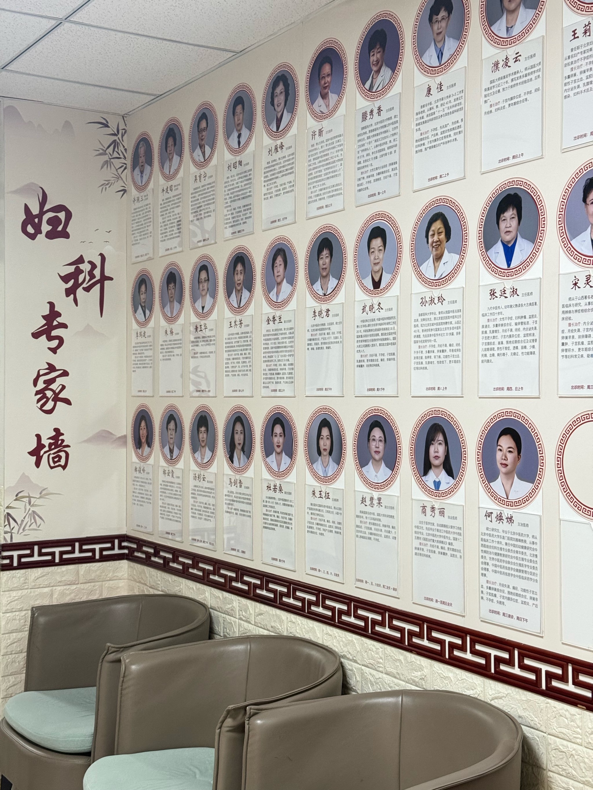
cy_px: 395
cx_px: 296
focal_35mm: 48
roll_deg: -1.0
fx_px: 1096
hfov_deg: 30.3
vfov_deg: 39.7
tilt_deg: +0.0
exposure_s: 1/50
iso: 200
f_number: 1.78
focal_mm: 6.76
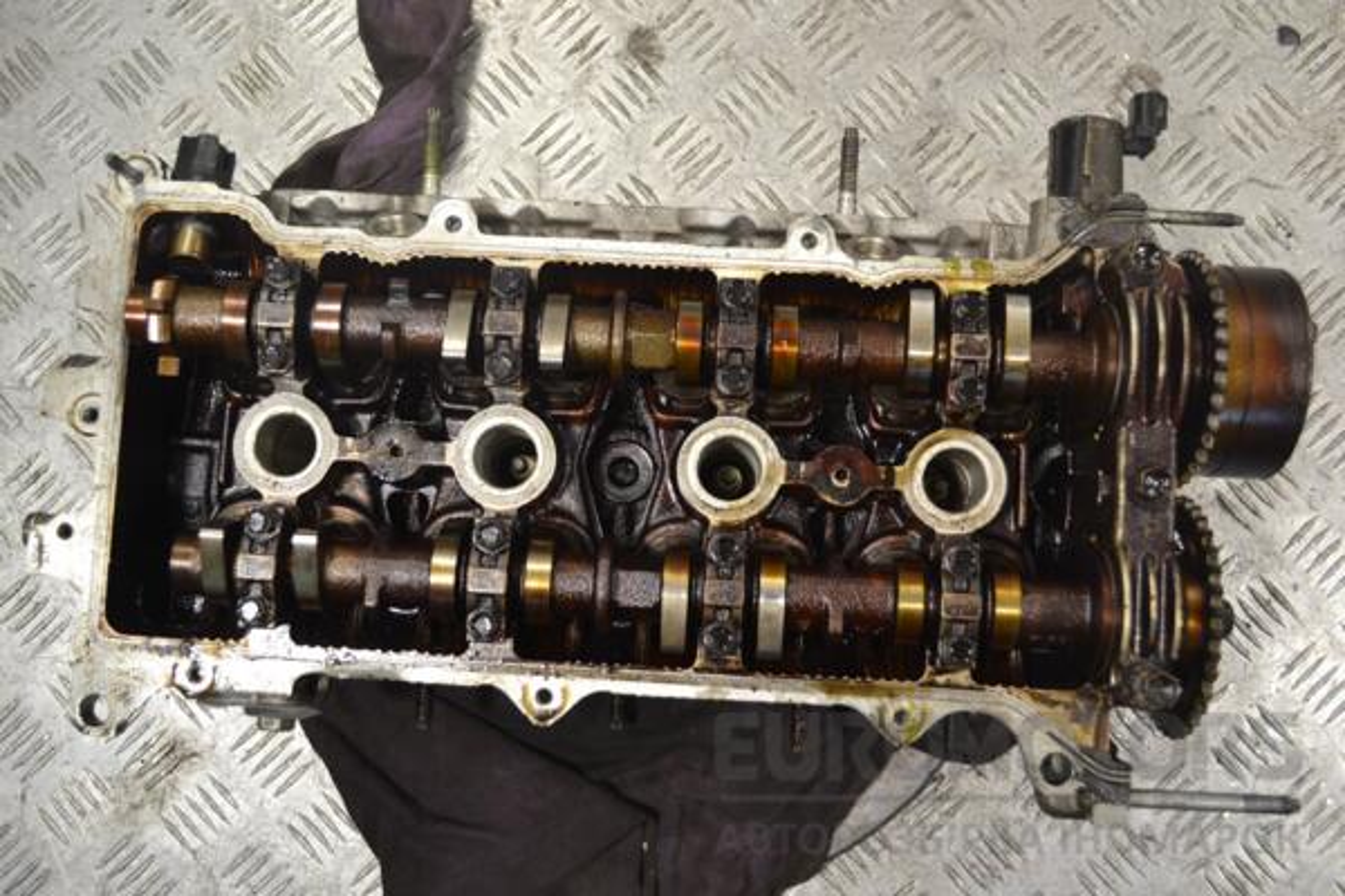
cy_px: 448
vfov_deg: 36.9
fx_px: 1345
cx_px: 672
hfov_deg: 53.1
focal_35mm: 36
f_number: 5
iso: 400
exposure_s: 1/100
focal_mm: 24
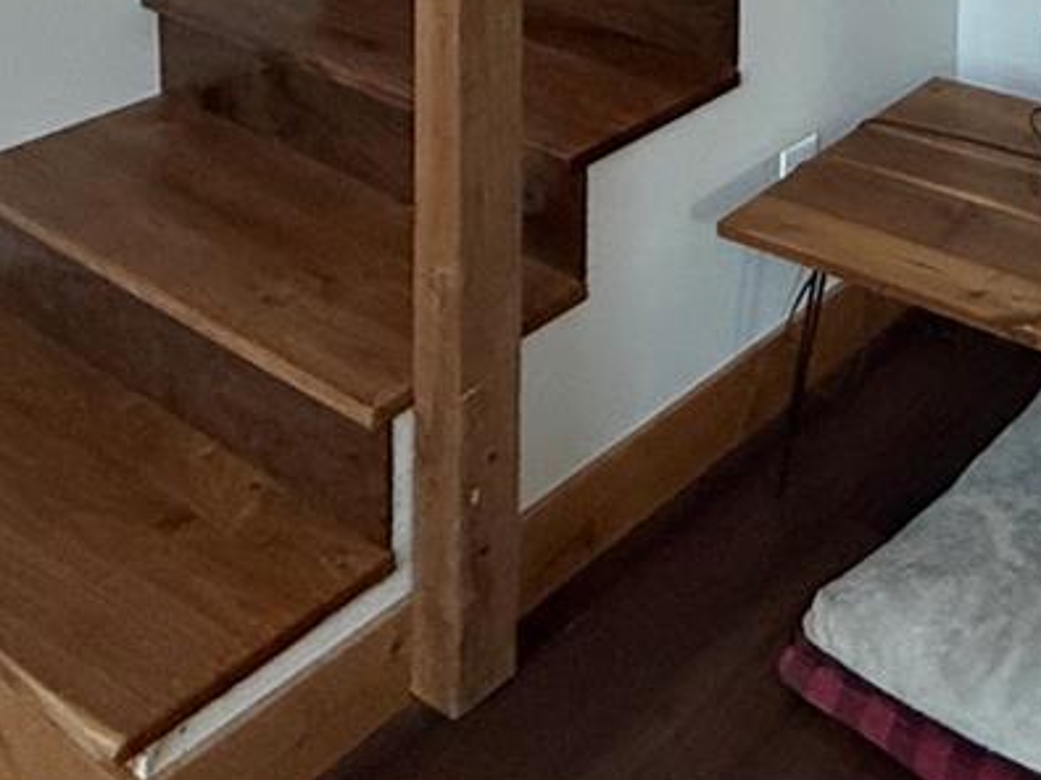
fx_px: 1533
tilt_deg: -2.2
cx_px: 1223
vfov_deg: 21.3
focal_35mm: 51
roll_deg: -1.3
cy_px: -545
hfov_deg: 31.8
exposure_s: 1/60
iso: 400
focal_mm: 2.22
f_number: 2.2
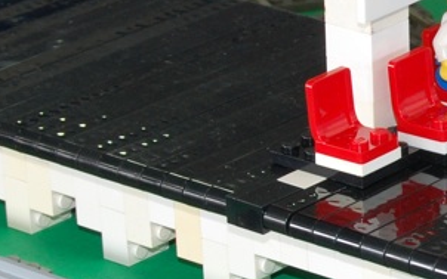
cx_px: 633
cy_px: 162
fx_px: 3156
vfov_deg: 5.1
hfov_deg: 8.0
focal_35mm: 259
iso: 400
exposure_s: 1/8
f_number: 11
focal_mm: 50
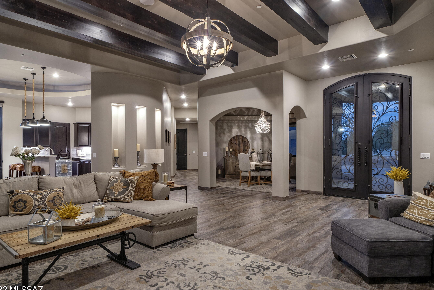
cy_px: 151
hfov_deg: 81.2
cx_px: 209
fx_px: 253
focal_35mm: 21
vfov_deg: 59.5
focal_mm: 20
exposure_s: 2
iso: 200
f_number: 11
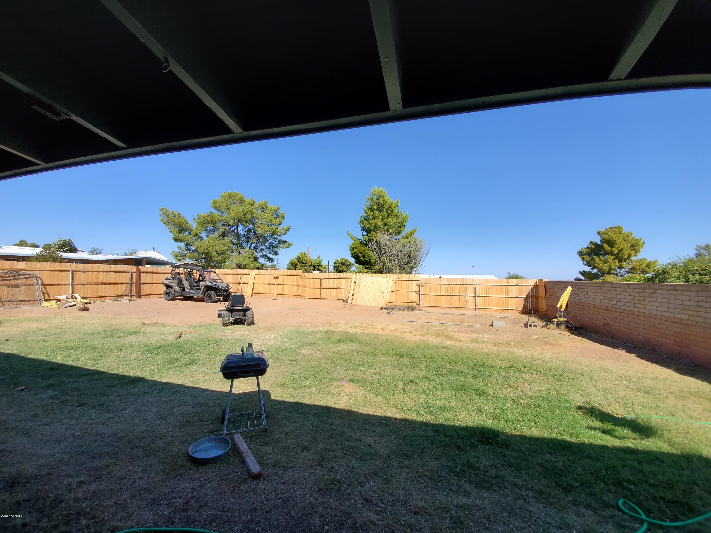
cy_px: 266
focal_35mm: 13
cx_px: 356
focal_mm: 1.8
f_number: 2.2
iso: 50
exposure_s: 1/926
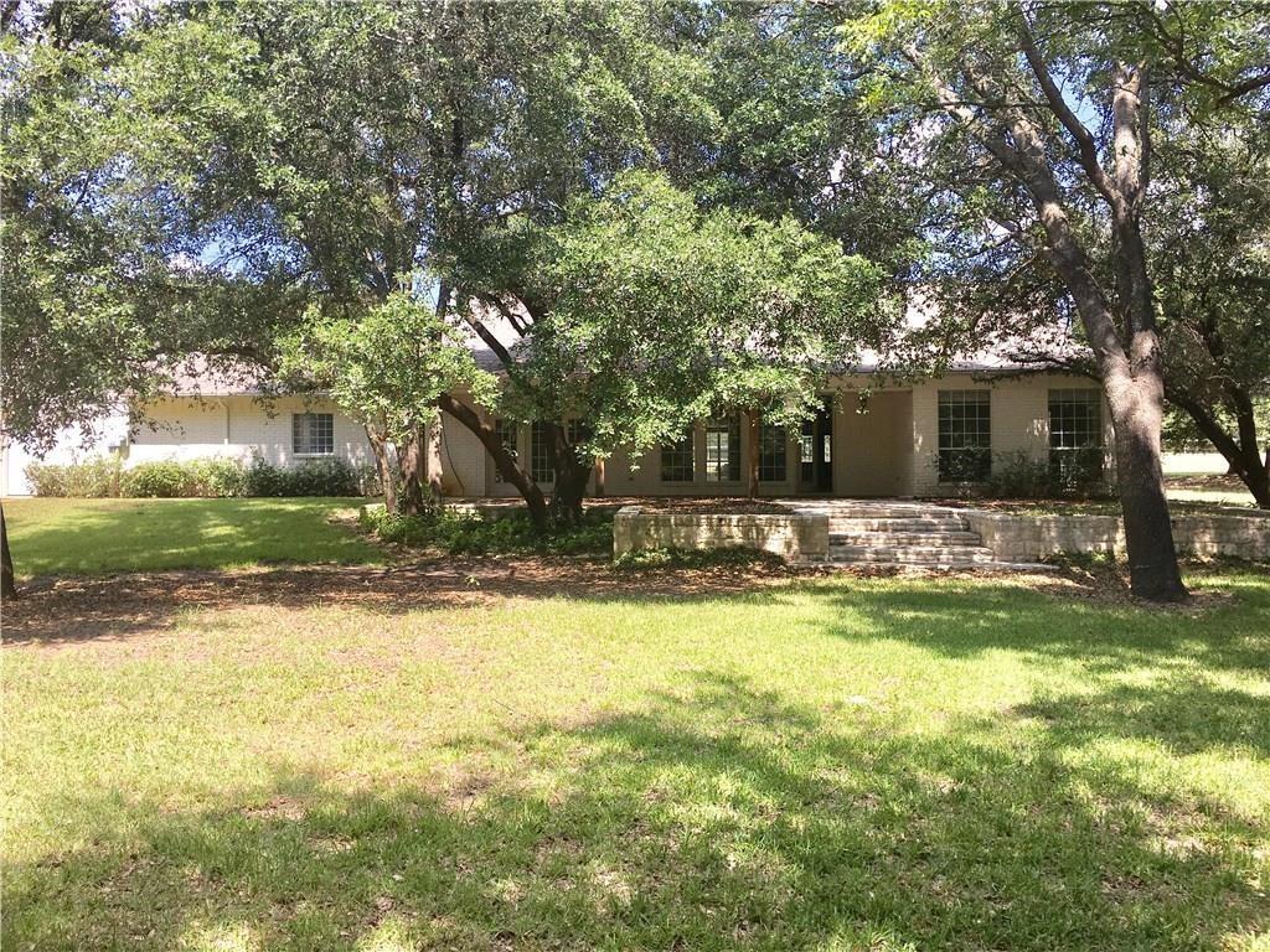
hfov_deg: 61.7
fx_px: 1064
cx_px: 635
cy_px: 476
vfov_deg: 48.2
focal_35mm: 29
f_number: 2.2
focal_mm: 4.15
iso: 25
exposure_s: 1/615
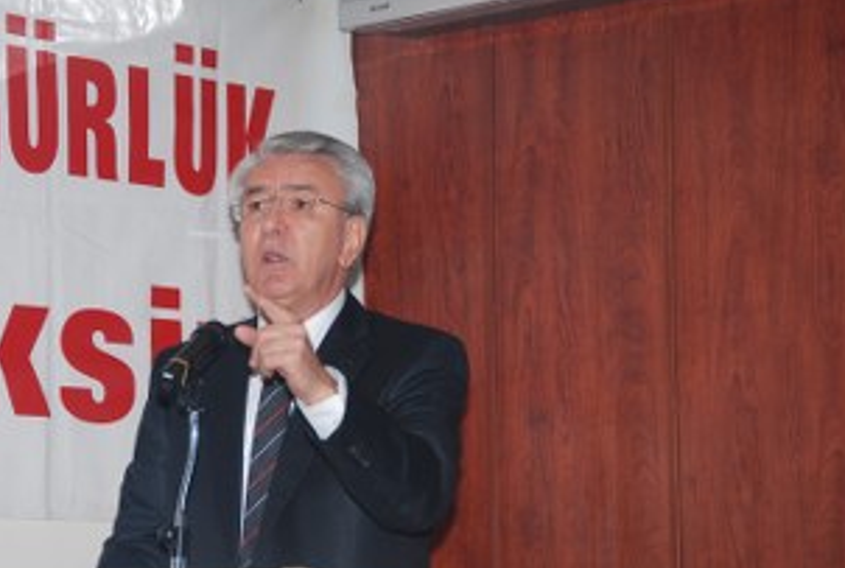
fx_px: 3435
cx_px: 316
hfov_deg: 14.0
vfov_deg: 9.5
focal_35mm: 146
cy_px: 316
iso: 200
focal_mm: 70
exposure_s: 1/60
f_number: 5
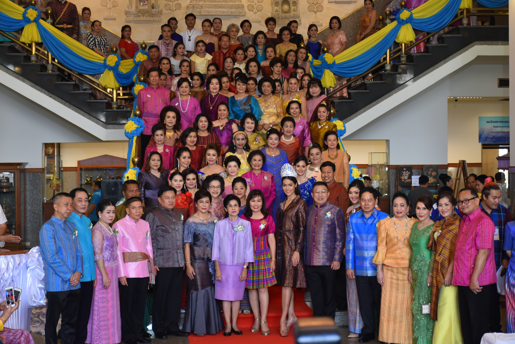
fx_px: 1030
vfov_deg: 18.9
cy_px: 172
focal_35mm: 72
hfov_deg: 28.1
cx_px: 258
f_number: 4.5
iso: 720
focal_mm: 48
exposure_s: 1/60
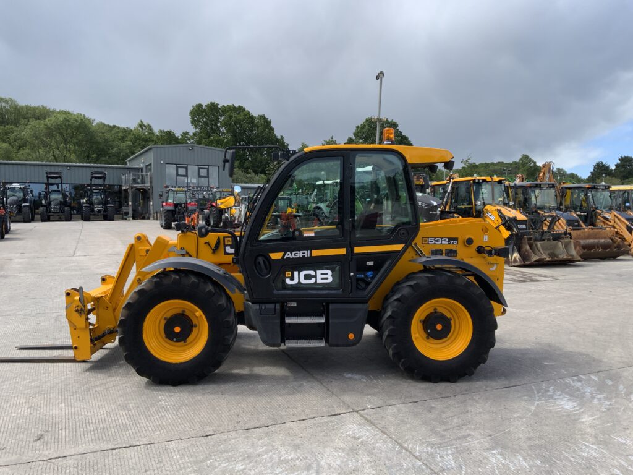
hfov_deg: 61.7
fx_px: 530
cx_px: 316
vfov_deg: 48.2
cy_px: 238
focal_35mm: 29
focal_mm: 3
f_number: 1.8
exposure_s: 1/1055
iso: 16
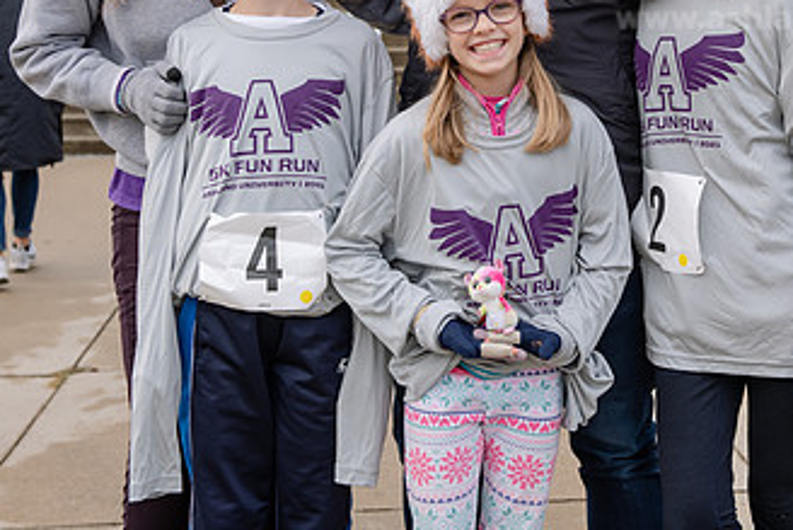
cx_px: 505
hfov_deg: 23.8
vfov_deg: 15.9
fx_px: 1873
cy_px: 69
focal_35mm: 85
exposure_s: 1/320
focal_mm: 48
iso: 400
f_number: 5
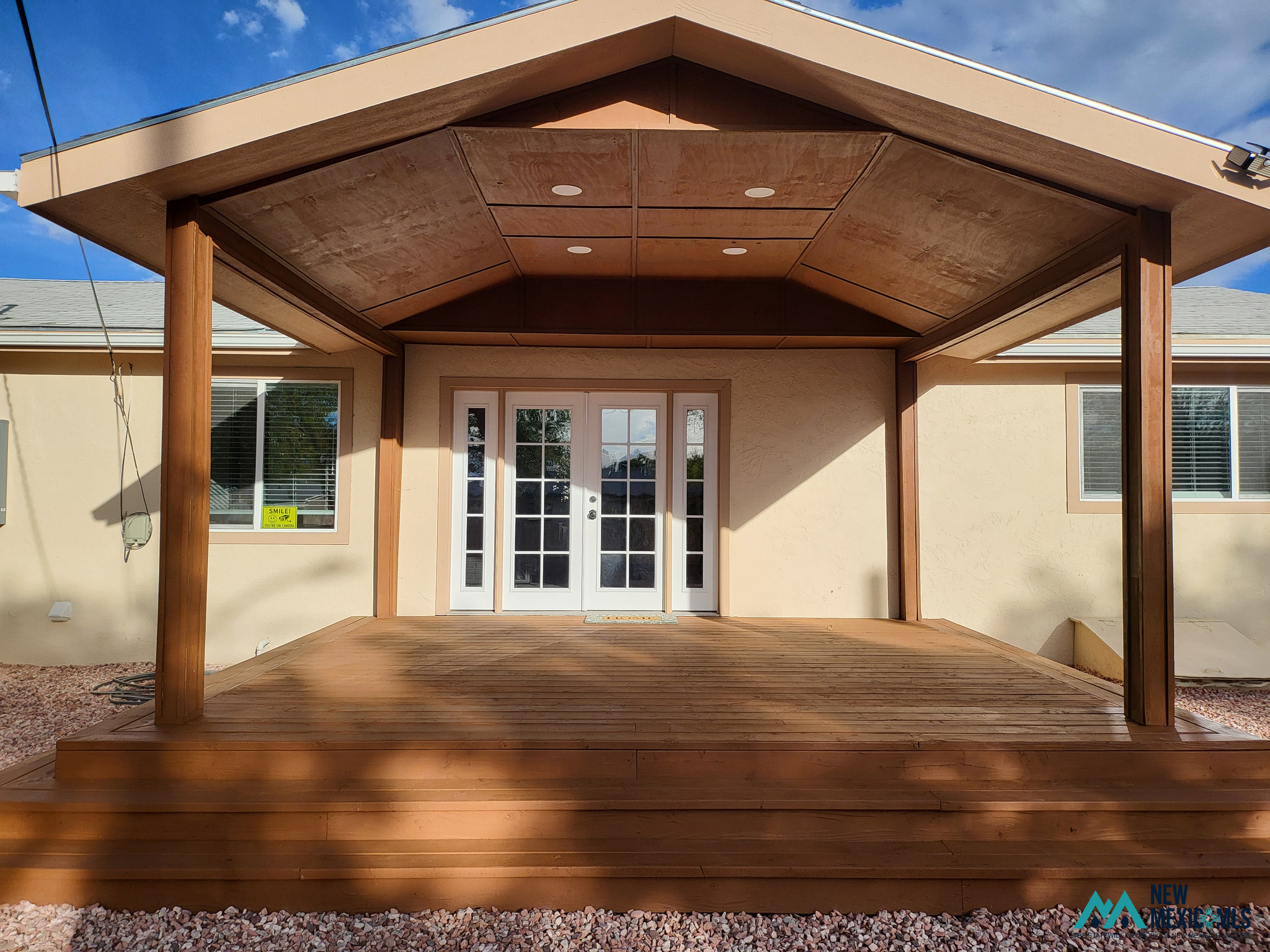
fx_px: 881
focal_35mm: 24
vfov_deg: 56.8
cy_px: 476
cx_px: 635
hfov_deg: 71.6
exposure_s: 1/2234
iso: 40
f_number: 1.8
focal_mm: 5
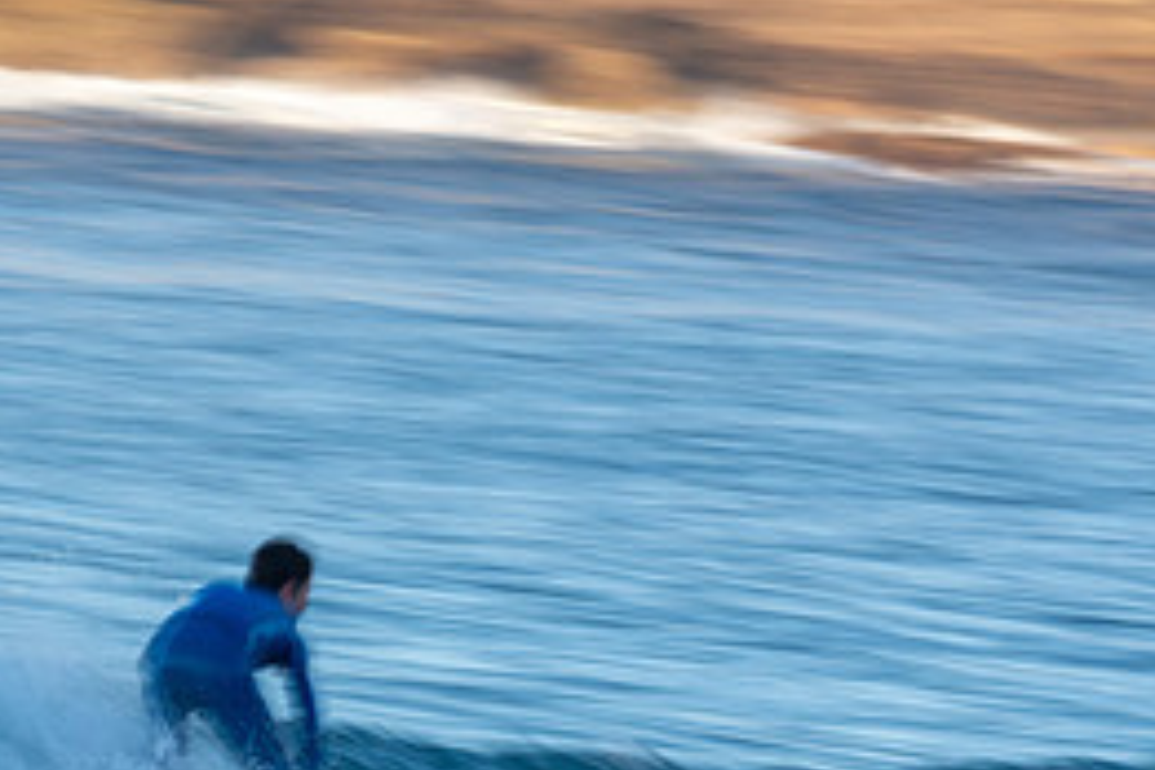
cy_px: 830
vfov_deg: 0.8
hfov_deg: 1.2
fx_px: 53543
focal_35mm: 1669
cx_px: 394
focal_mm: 500
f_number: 18
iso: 100
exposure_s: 1/20
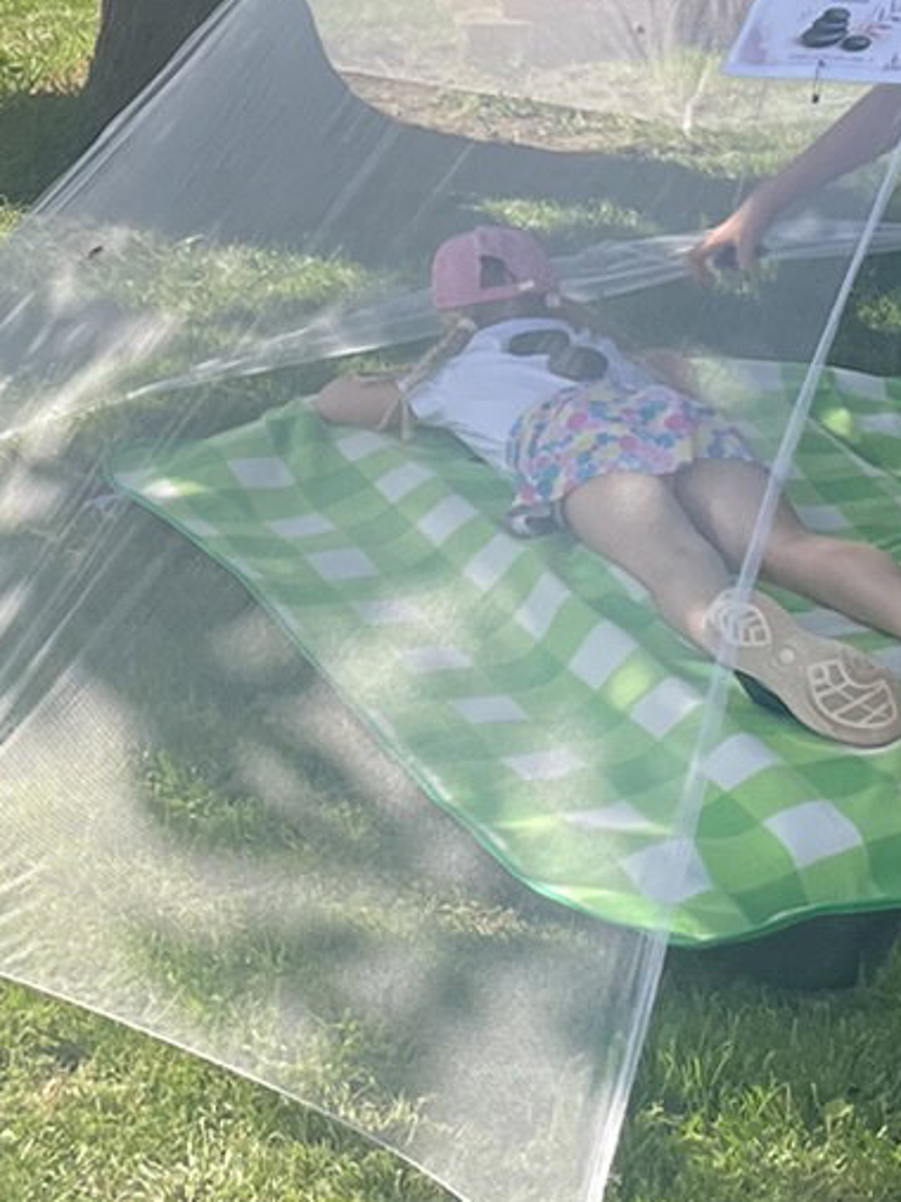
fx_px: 3646
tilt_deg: -9.7
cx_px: 209
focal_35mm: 105
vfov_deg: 18.0
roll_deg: -0.1
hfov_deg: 14.0
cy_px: -168
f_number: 1.6
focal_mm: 4.2
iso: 32
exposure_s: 1/1247
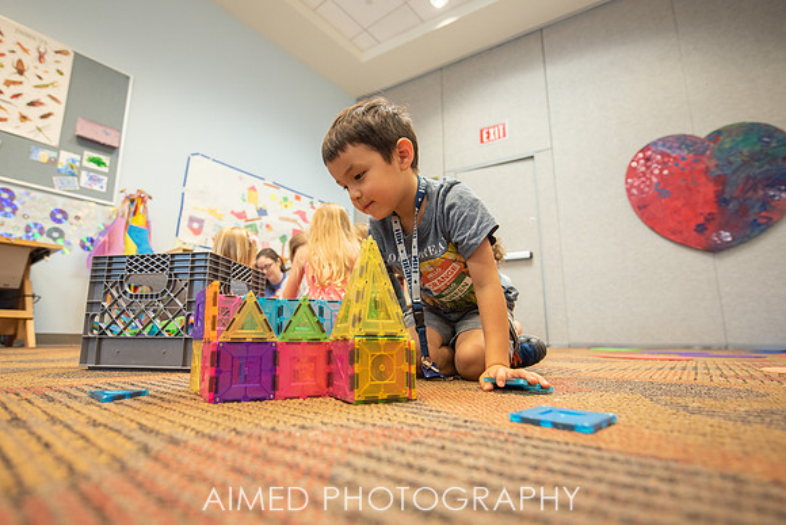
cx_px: 362
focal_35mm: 18
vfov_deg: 66.8
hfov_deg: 89.2
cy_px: 265
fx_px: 398
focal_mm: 16
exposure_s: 1/250
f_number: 2.8
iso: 1000
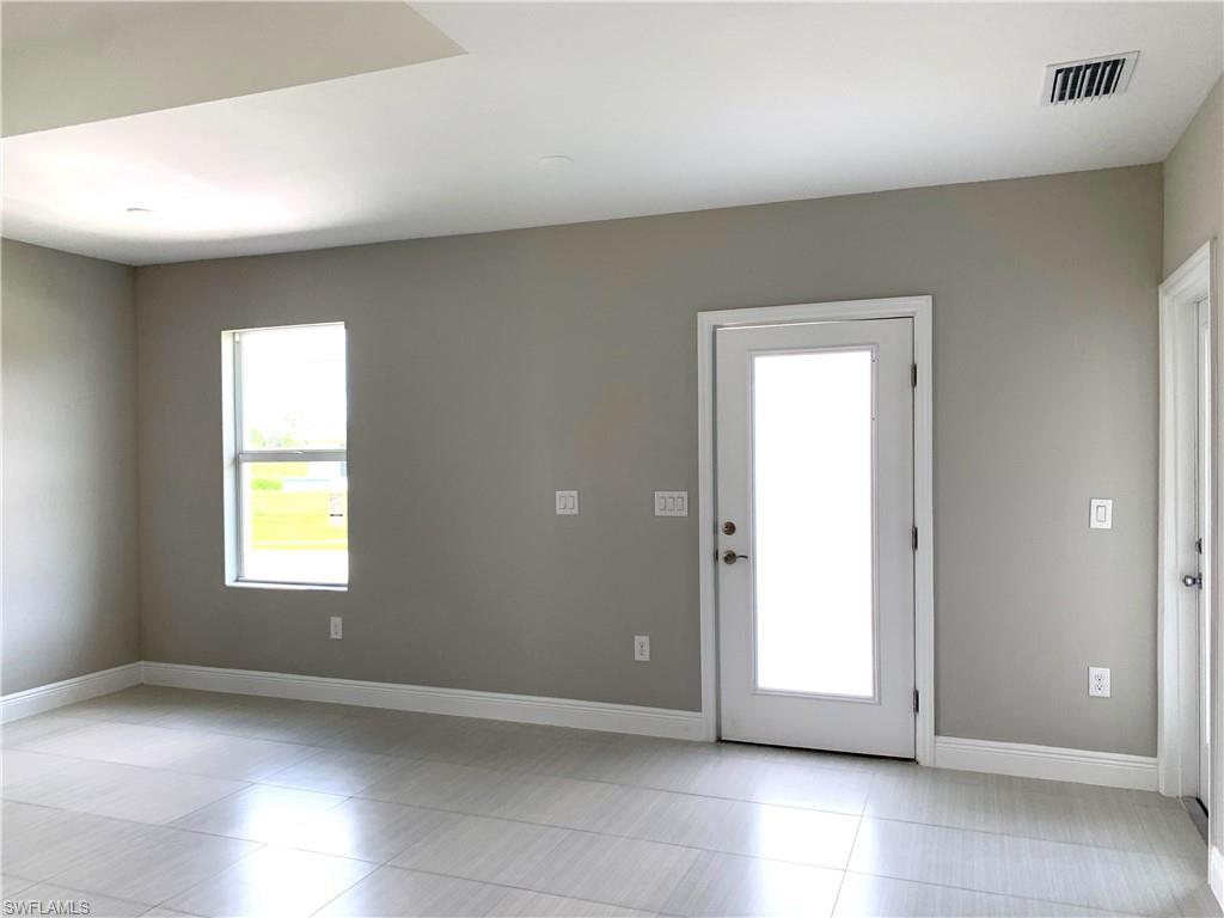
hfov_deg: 67.3
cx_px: 612
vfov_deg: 53.1
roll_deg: +0.6
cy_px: 459
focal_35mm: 26
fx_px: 919
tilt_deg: +0.8
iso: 25
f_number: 1.8
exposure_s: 1/124
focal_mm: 4.25
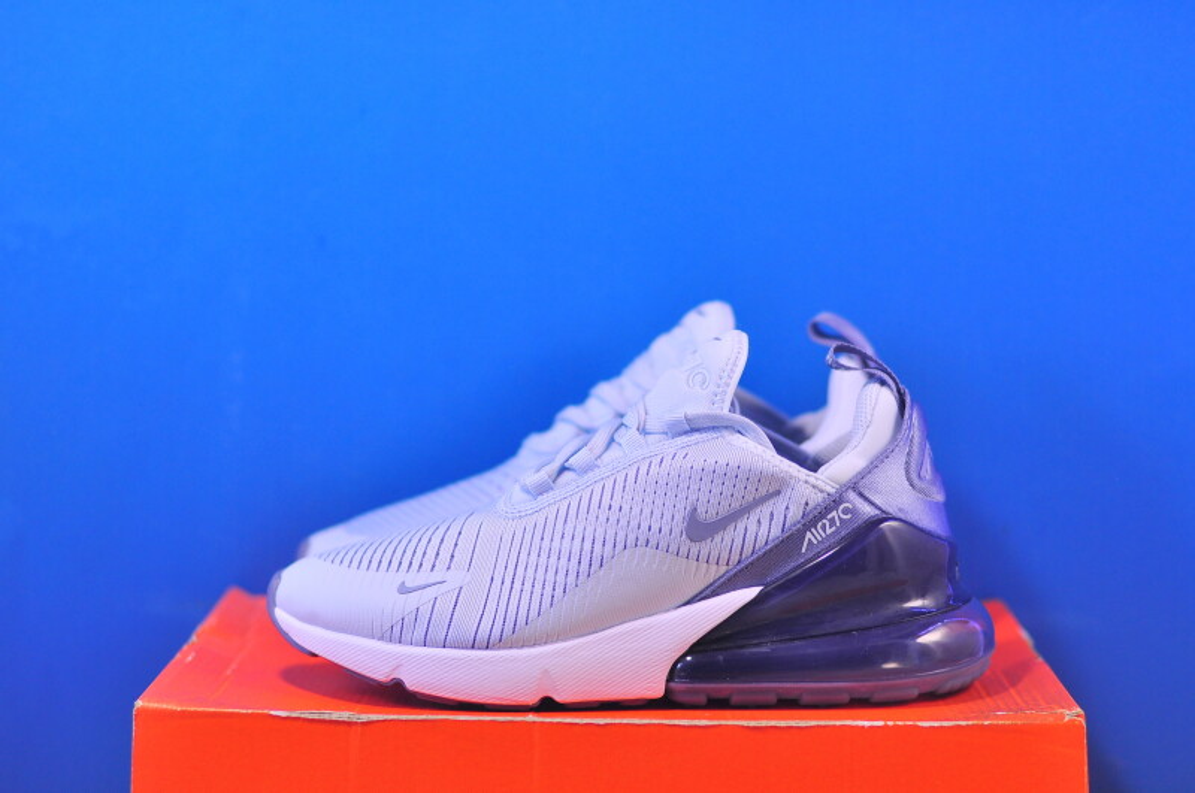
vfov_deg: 18.1
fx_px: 2486
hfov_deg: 27.0
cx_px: 598
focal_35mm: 75
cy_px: 396
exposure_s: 1/320
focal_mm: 50
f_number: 2.2
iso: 250
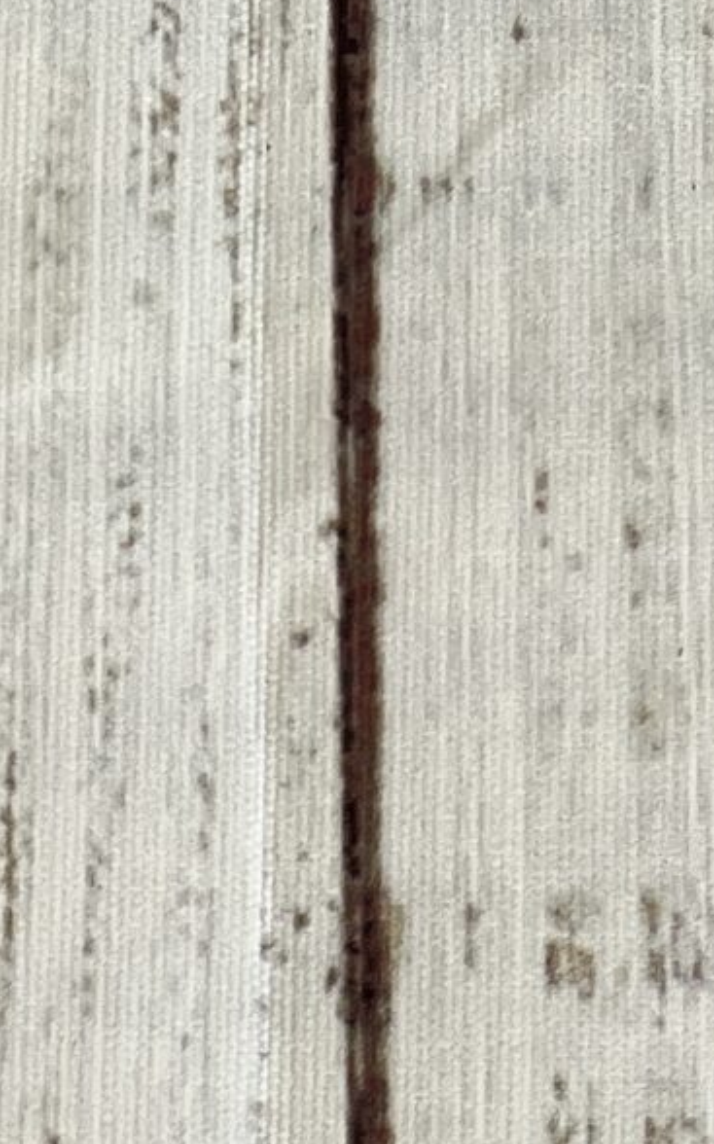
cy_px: 2210
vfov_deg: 14.7
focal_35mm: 120
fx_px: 3740
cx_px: -409
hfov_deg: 10.5
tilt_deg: -87.1
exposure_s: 1/119
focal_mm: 5.7
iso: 32
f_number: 1.5
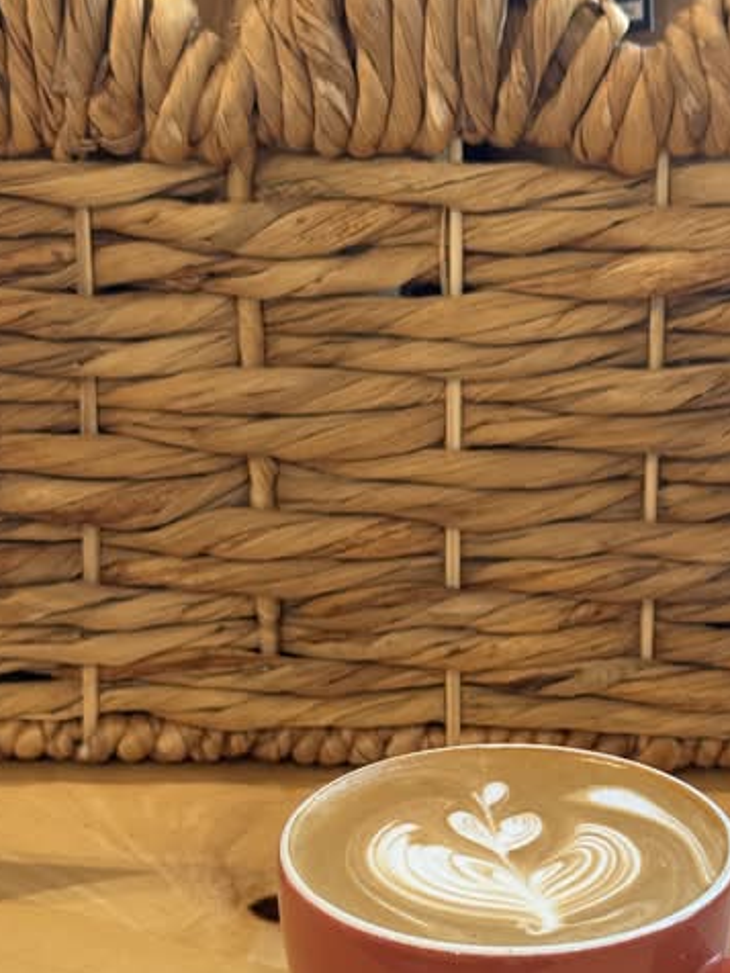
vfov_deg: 26.0
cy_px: 733
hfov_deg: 19.8
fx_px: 2081
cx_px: 515
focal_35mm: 74
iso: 200
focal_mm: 6.76
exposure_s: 1/120
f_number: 1.78
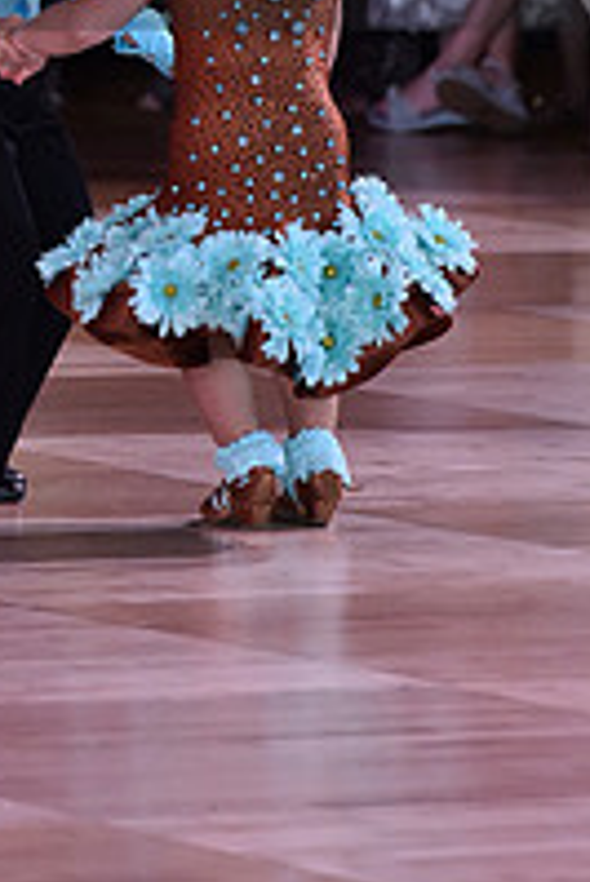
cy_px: -115
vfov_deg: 3.5
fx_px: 14331
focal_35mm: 584
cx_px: 11
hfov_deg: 2.4
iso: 1600
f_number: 5.6
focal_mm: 200
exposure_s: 1/250
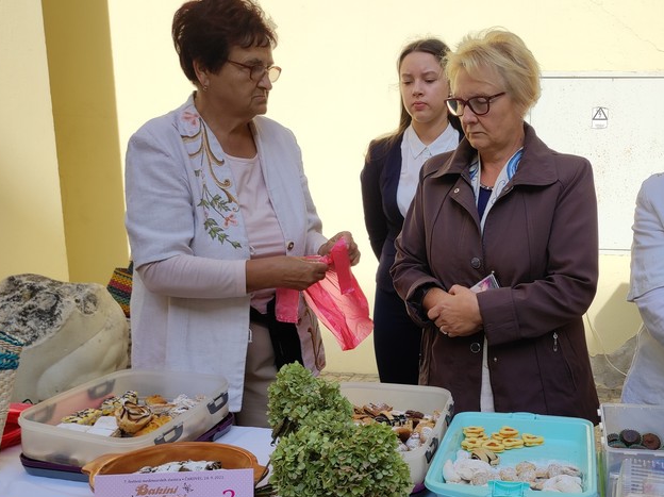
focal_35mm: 41
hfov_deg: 44.9
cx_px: 461
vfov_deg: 34.5
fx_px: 786
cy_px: 355
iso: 50
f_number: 1.79
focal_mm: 4.7
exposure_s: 1/699
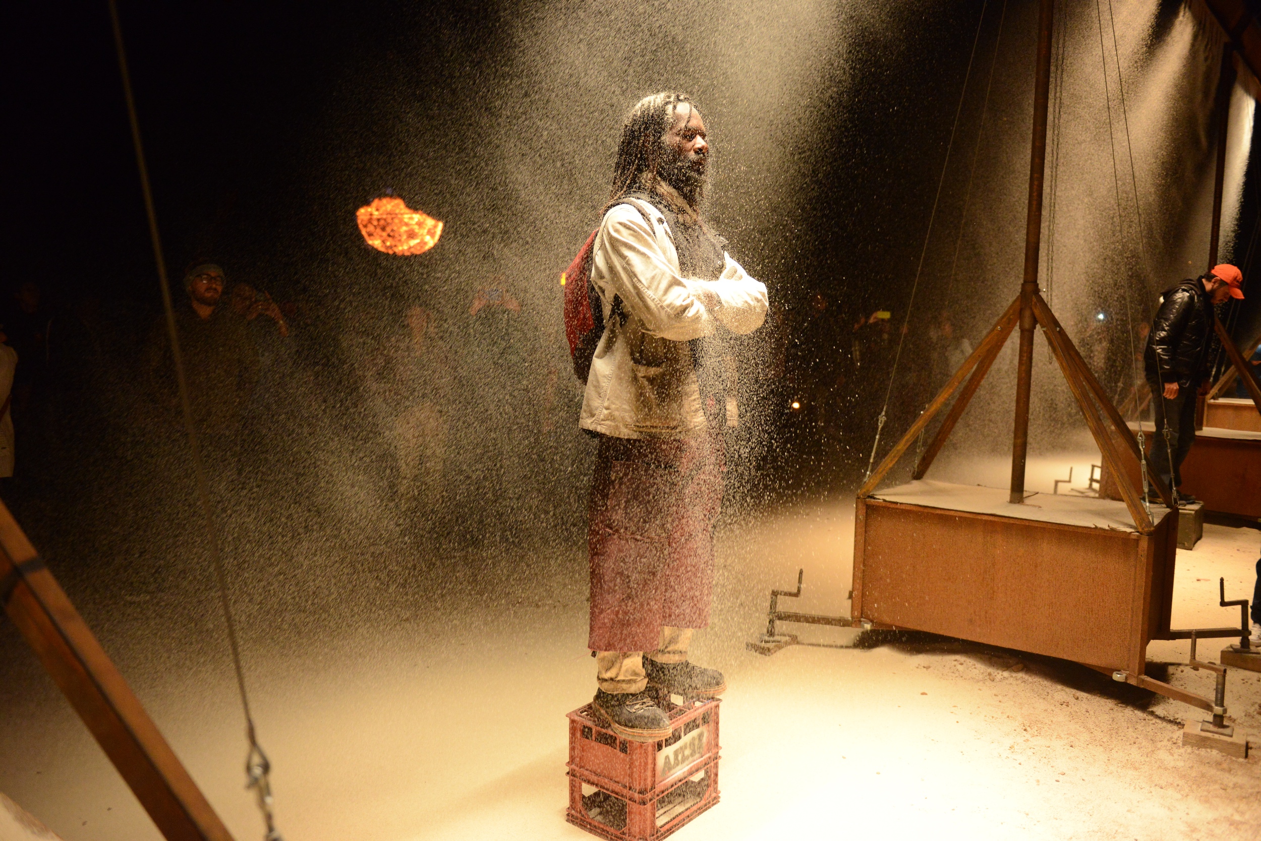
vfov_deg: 45.0
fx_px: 1016
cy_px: 420
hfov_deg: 63.6
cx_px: 630
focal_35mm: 29
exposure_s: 1/640
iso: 3200
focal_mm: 29
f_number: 2.8
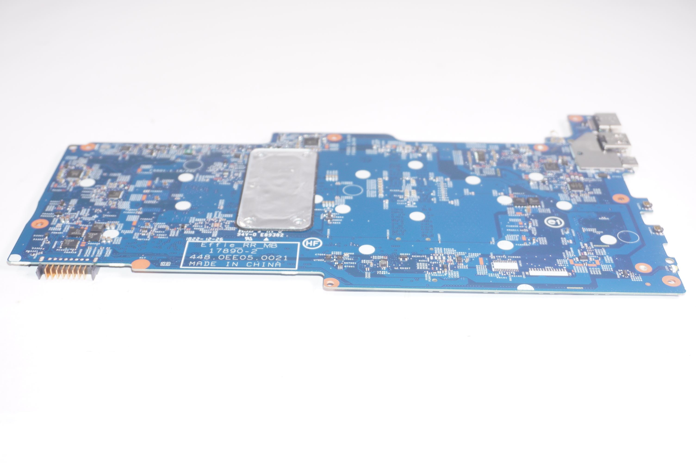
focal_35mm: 48
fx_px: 927
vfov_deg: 28.0
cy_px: 232
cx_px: 348
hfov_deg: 41.1
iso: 250
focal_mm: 32
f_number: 5.6
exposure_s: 1/160
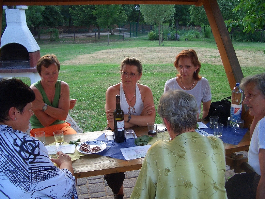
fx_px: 276
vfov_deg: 39.6
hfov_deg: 51.4
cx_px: 133
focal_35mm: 36
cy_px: 101
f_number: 2.6
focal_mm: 5.8
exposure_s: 1/125
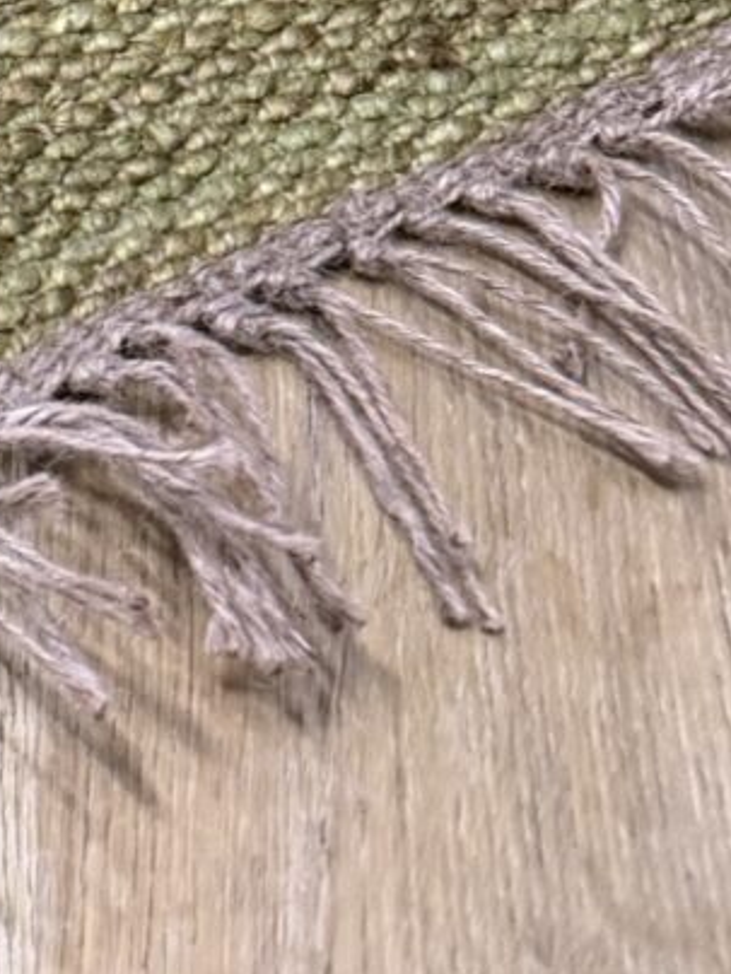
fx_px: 3210
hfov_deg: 11.1
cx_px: -963
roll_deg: -3.3
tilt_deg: -34.0
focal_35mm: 114
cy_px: -482
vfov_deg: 15.9
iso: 400
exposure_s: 1/50
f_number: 1.78
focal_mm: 6.76
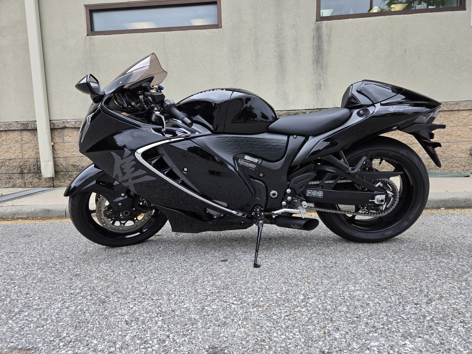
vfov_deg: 58.9
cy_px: 177
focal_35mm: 23
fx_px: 314
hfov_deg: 73.9
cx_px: 236
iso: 25
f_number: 1.8
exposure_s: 1/358
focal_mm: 5.4
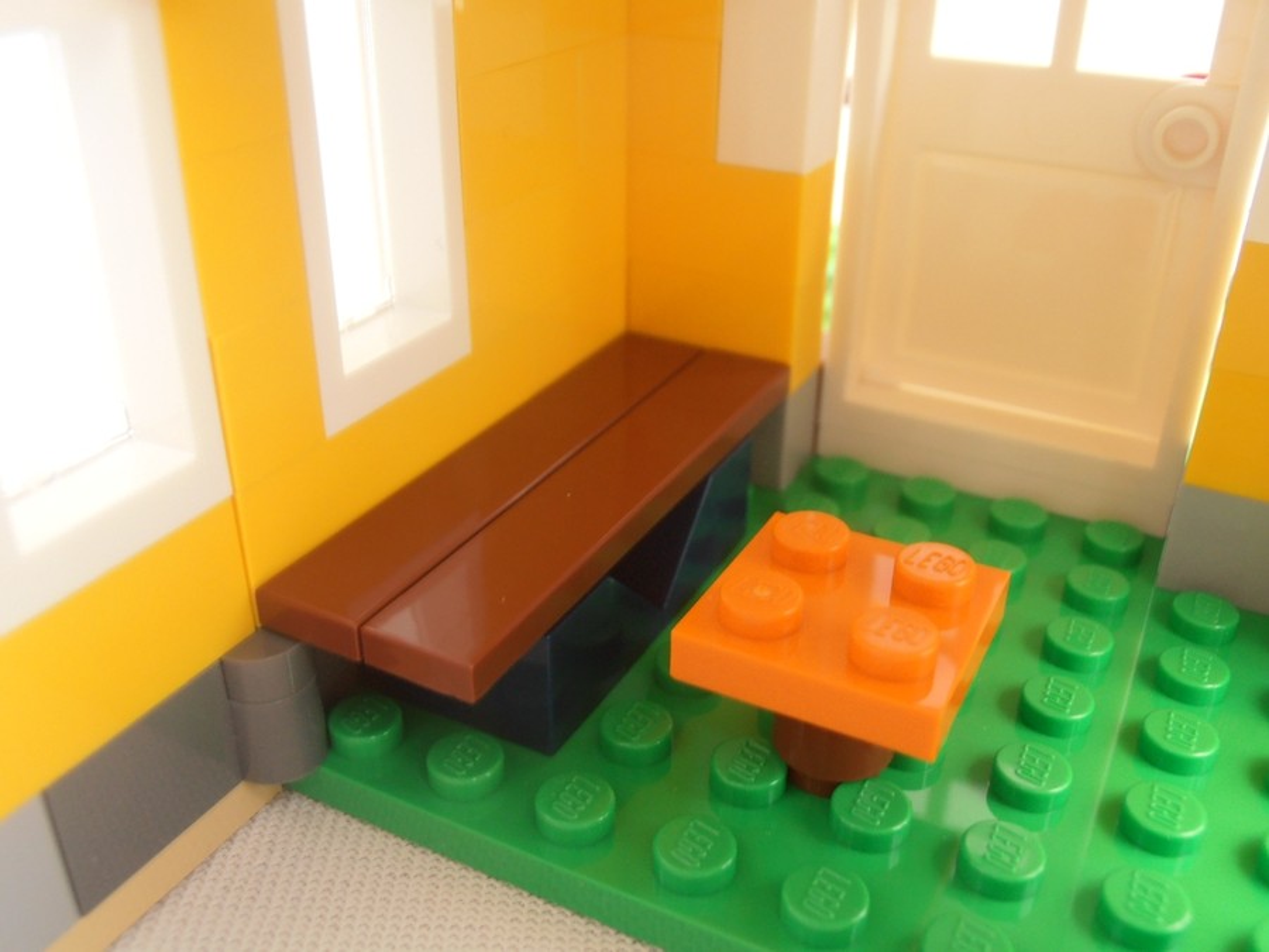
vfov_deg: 38.7
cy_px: 476
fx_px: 1356
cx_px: 634
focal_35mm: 37
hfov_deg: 50.1
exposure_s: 1/4
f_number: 3.9
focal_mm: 6.61
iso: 125
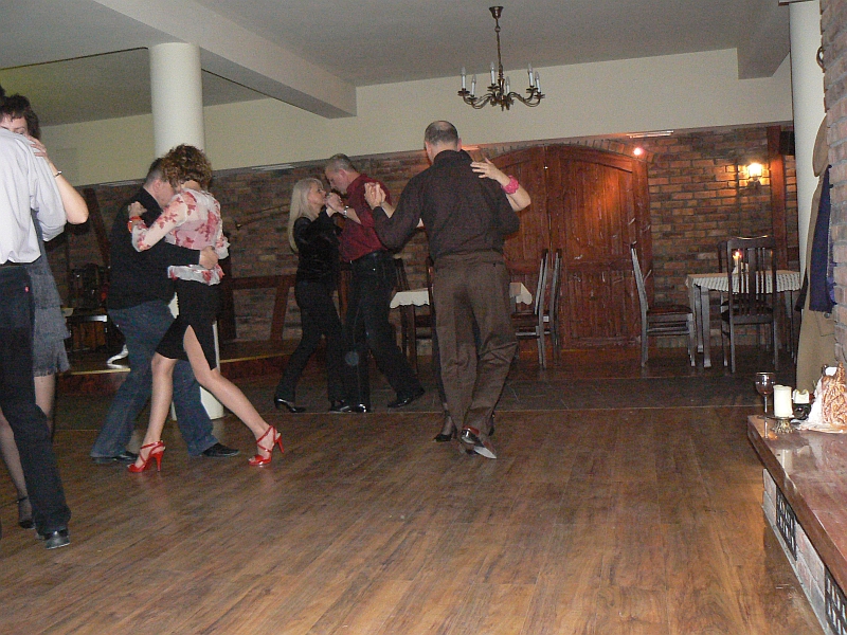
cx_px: 424
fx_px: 881
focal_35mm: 36
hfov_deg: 51.4
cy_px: 318
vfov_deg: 39.7
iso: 400
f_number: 2.8
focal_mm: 6
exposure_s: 1/30
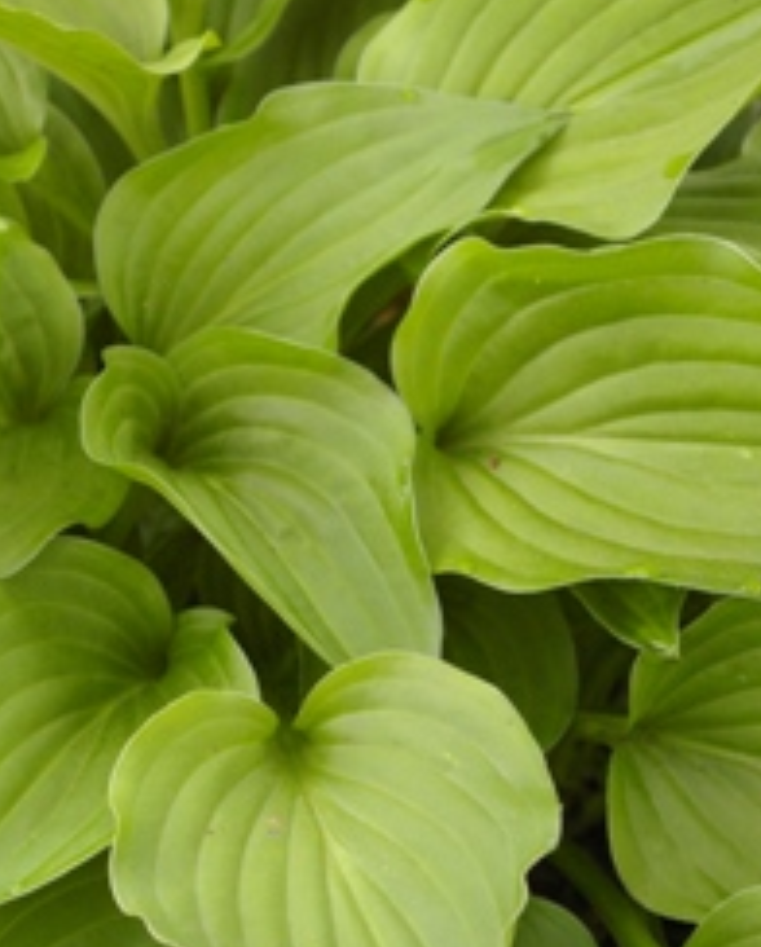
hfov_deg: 13.8
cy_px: 516
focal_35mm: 111
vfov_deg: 17.3
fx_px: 3113
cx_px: 16
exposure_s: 1/60
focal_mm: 43
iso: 800
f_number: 6.7
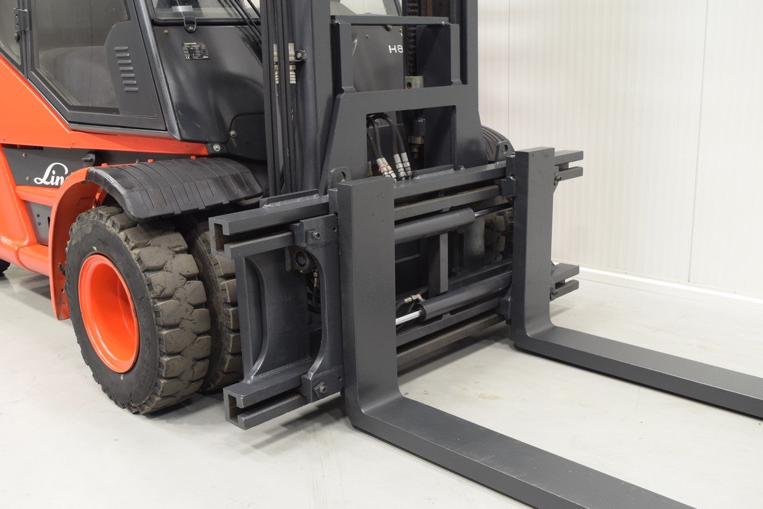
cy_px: 254
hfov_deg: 51.3
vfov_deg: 35.5
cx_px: 382
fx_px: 795
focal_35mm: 38
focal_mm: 25
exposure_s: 1/10
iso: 800
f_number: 7.1
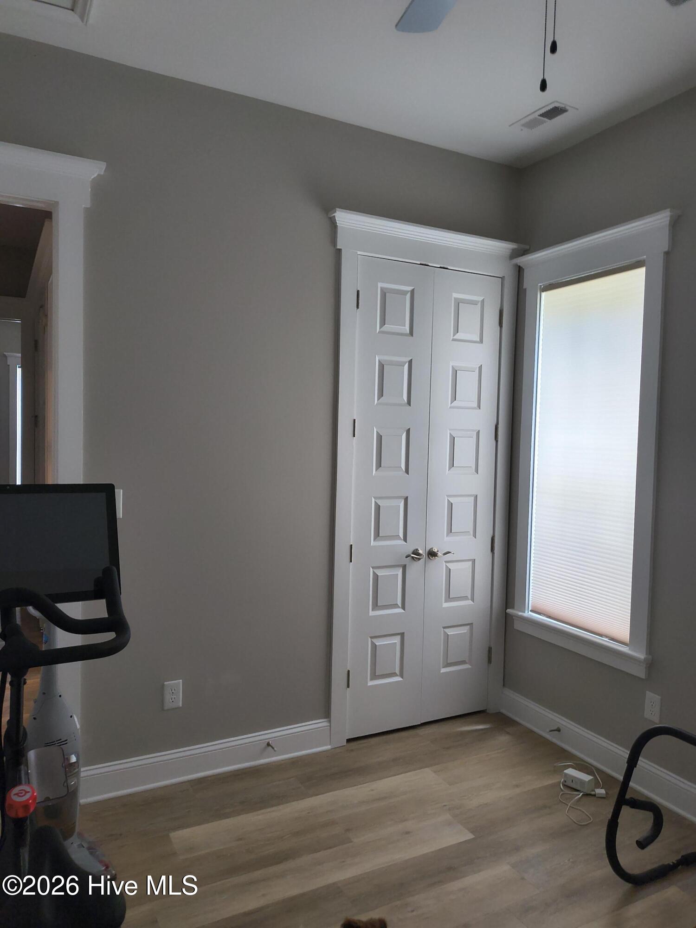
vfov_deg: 69.4
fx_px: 670
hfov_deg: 54.9
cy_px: 464
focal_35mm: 25
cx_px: 348
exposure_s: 1/60
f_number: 1.7
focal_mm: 4.68
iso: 703
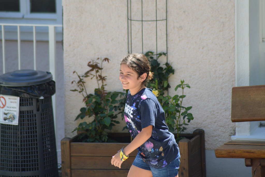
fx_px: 2648
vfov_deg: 3.8
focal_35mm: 360
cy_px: 88
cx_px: 132
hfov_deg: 5.7
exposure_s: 1/1000
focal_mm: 240
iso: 800
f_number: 5
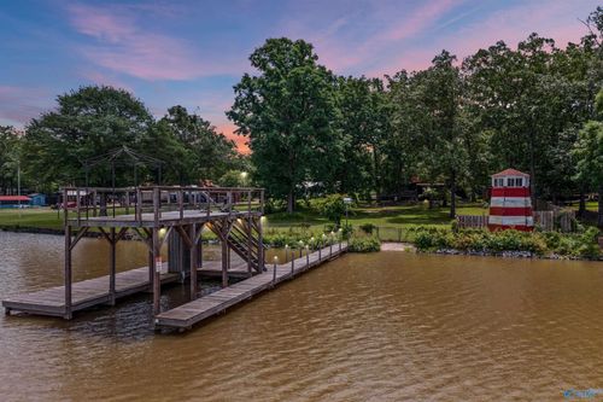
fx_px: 469
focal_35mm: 28
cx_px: 302
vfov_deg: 46.4
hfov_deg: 65.5
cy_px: 201
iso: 100
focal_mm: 10.26
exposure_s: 1/400
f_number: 5
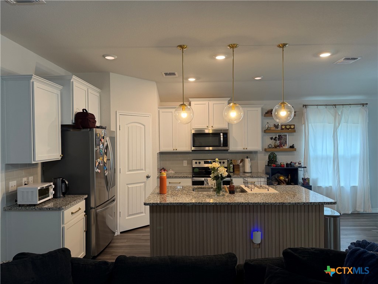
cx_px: 189
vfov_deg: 56.8
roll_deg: +0.2
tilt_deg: +1.0
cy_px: 142
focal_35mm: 24
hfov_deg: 71.6
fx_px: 262
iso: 100
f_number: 1.78
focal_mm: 6.76
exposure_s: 1/60
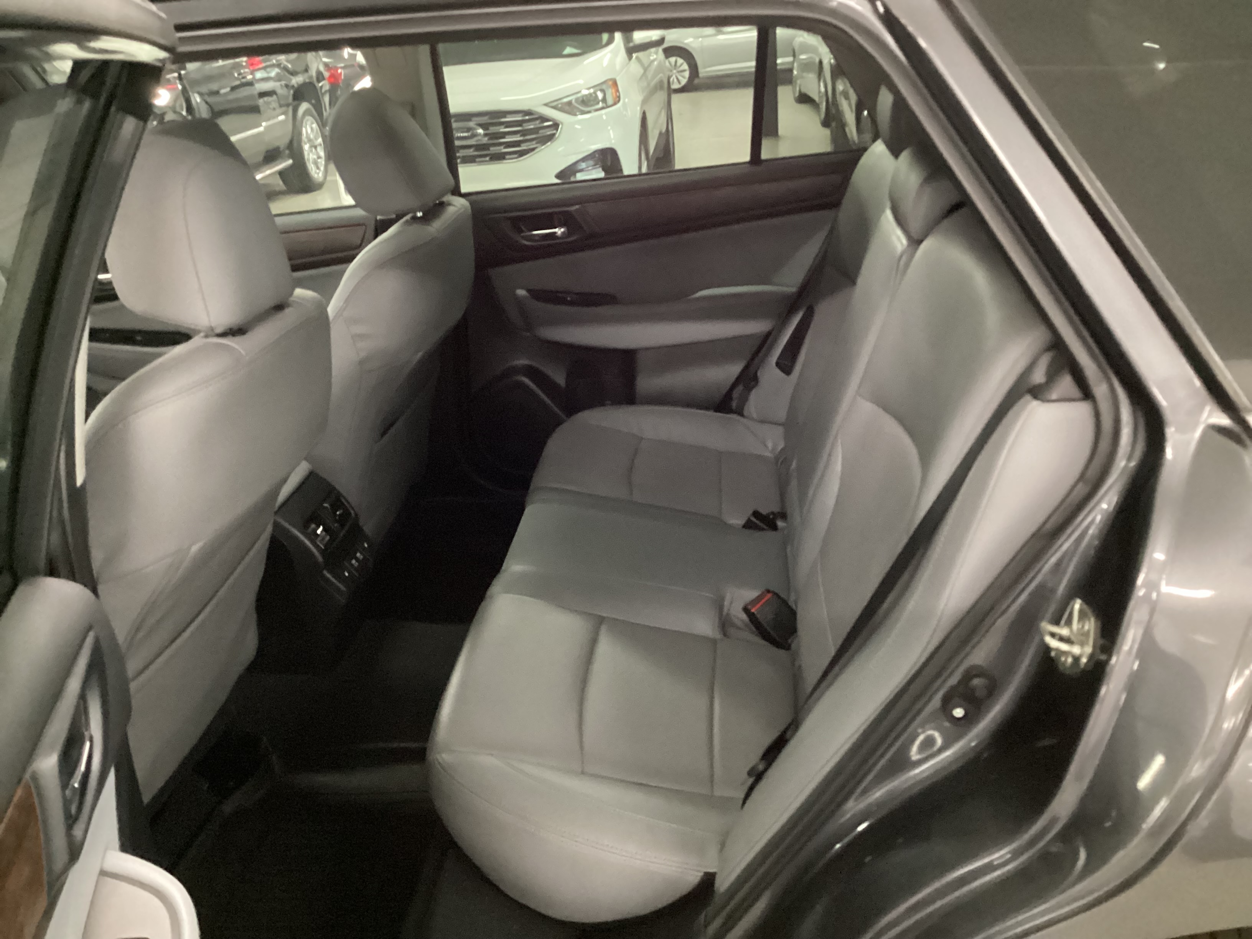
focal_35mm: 31
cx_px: 626
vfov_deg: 45.4
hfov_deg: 58.4
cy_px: 470
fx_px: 1121
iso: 800
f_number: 2.4
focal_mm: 3.3
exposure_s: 1/20
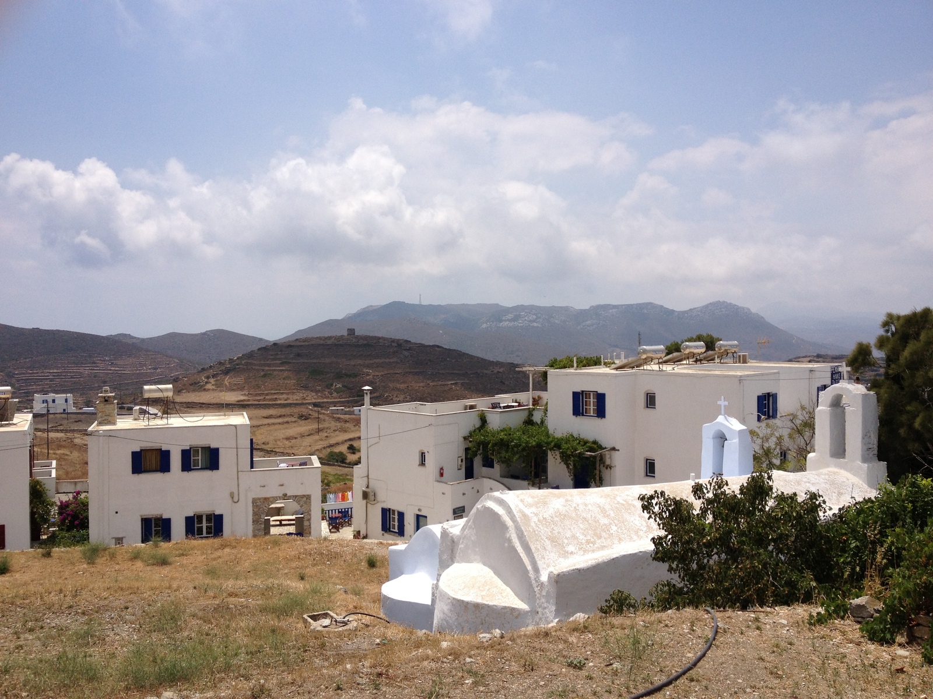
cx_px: 466
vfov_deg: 40.7
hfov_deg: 52.6
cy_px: 350
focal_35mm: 35
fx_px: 943
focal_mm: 4.28
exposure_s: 1/3690
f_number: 2.4
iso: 50
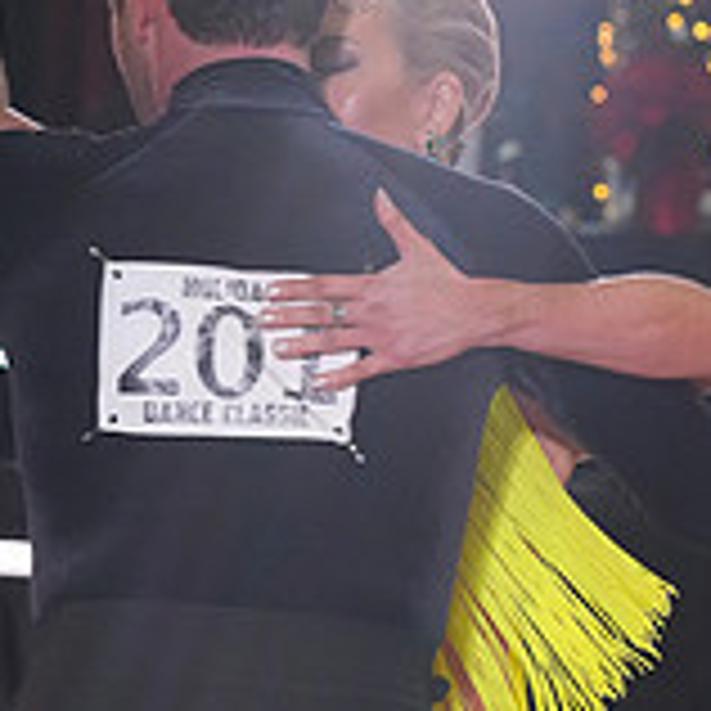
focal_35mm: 362
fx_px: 8412
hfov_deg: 4.8
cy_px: 1071
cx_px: 151
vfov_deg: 4.8
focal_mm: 116
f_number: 6.3
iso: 3200
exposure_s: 1/200
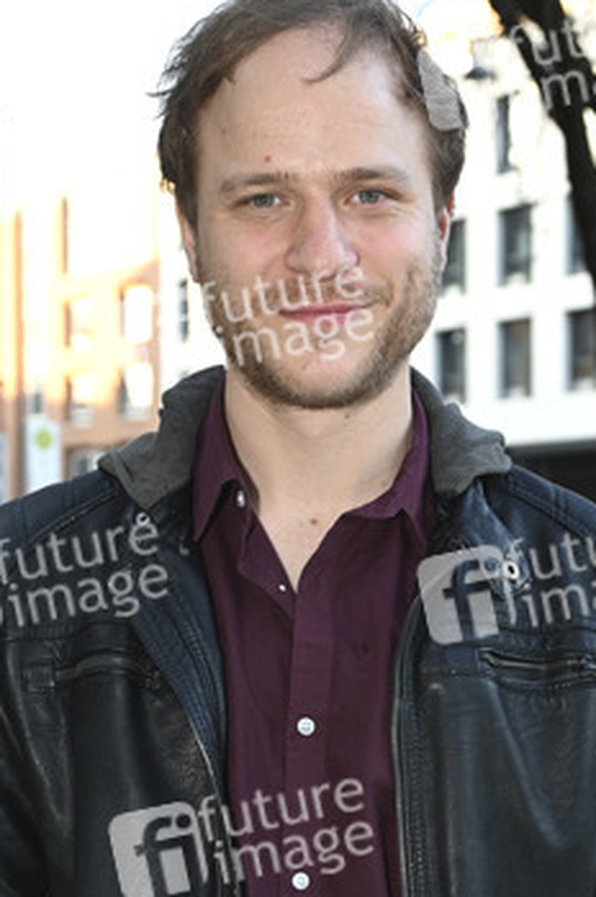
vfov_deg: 41.9
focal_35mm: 47
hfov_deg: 28.6
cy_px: 455
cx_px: 316
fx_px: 1169
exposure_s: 1/125
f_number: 5
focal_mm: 41
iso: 640
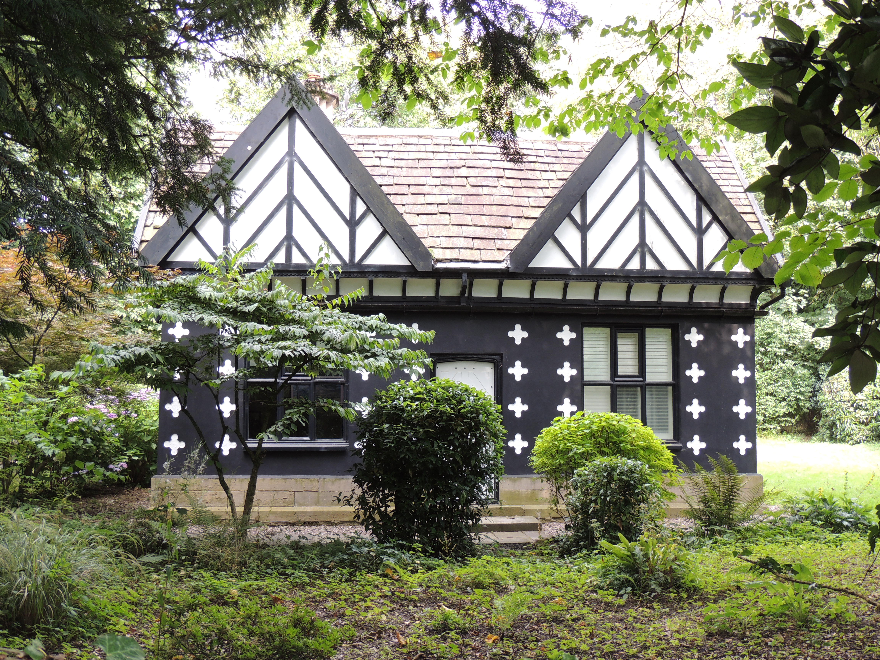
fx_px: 890
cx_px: 440
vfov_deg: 40.7
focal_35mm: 35
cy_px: 330
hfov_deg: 52.6
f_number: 3.3
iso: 100
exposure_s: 1/50
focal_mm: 6.2
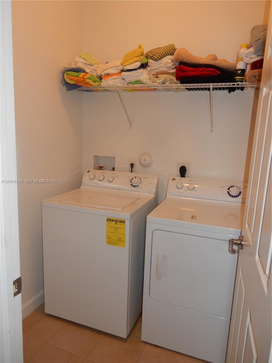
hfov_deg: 54.9
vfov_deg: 69.4
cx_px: 136
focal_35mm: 25
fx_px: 262
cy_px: 182
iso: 200
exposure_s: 1/30
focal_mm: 4.5
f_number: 3.7
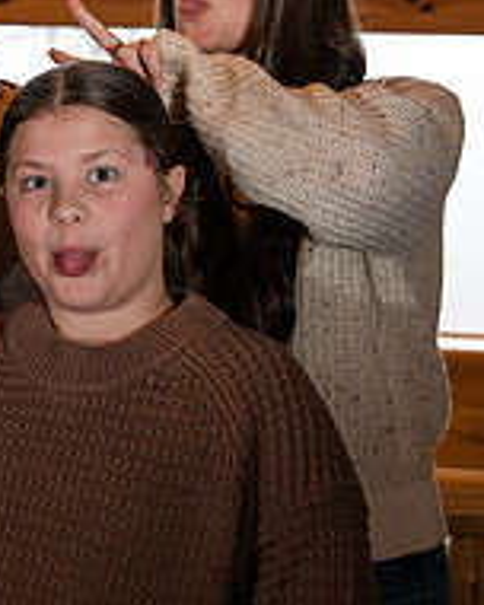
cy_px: 205
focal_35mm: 89
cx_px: -100
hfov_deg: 16.5
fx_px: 1594
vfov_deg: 21.4
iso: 800
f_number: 4
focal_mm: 29
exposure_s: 1/160
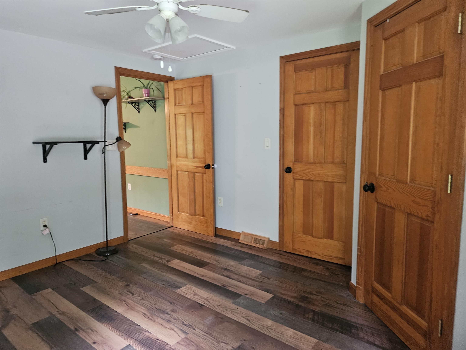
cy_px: 175
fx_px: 310
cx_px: 233
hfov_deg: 73.9
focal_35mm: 23
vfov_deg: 58.9
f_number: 1.8
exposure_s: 1/30
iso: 640
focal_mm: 5.4
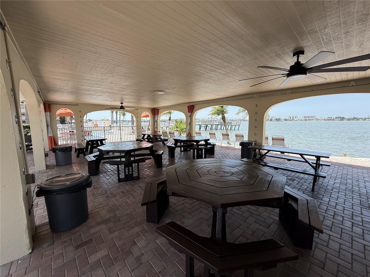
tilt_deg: -5.8
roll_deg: +0.3
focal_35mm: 14
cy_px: 138
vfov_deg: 85.7
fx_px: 150
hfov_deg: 102.1
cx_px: 185
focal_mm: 2.22
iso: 50
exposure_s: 1/751
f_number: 2.2
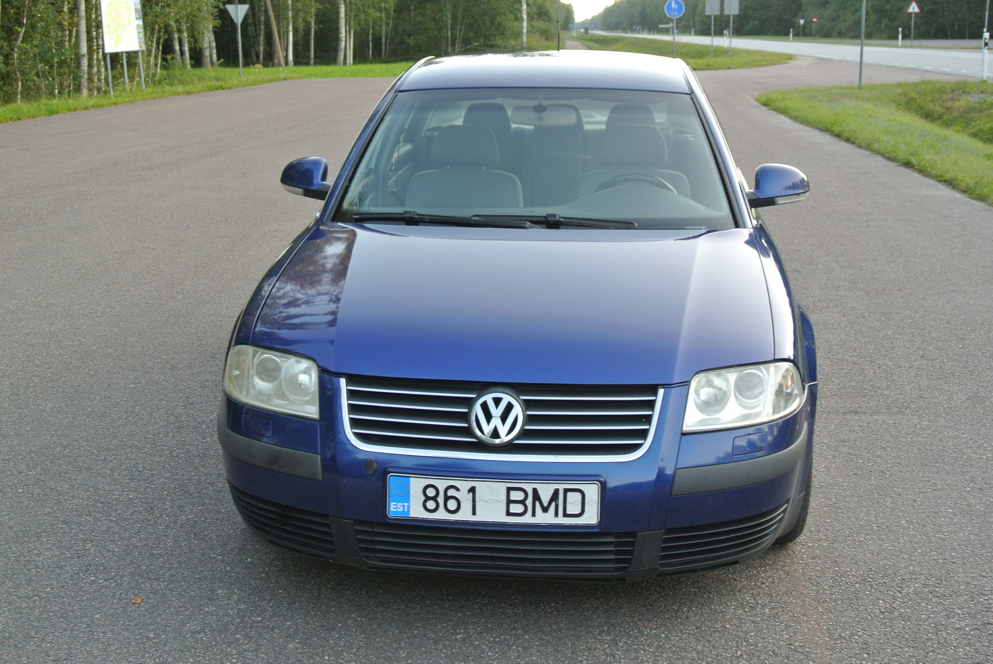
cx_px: 496
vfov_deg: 28.7
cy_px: 332
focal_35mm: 47
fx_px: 1298
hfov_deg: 41.9
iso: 220
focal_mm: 17.5
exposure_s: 1/60
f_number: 4.5
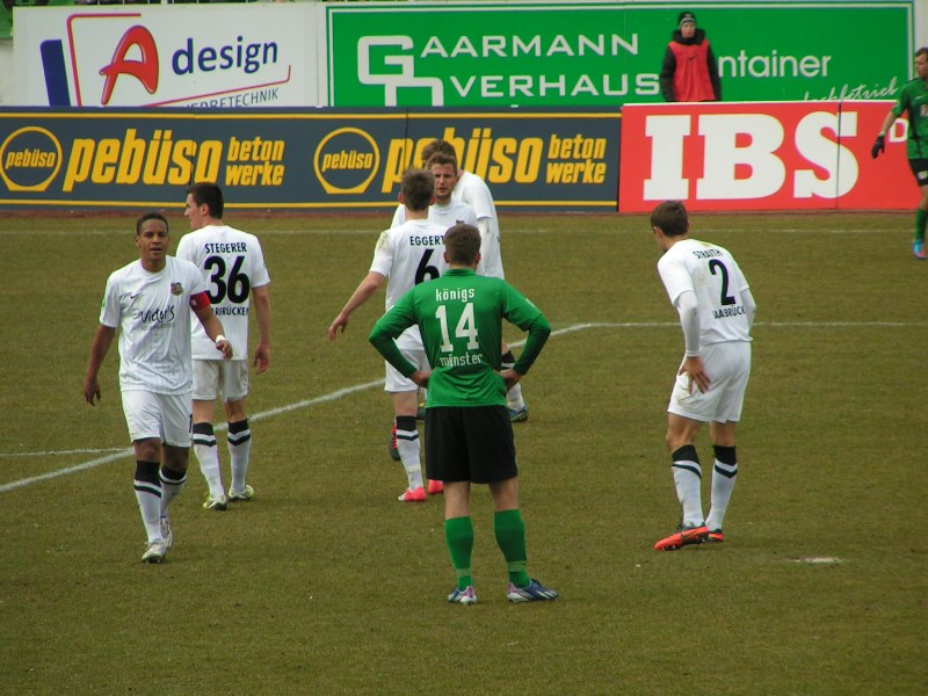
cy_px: 348
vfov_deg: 3.9
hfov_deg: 5.2
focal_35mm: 380
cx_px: 464
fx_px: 10187
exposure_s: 1/400
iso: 50
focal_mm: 58
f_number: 4
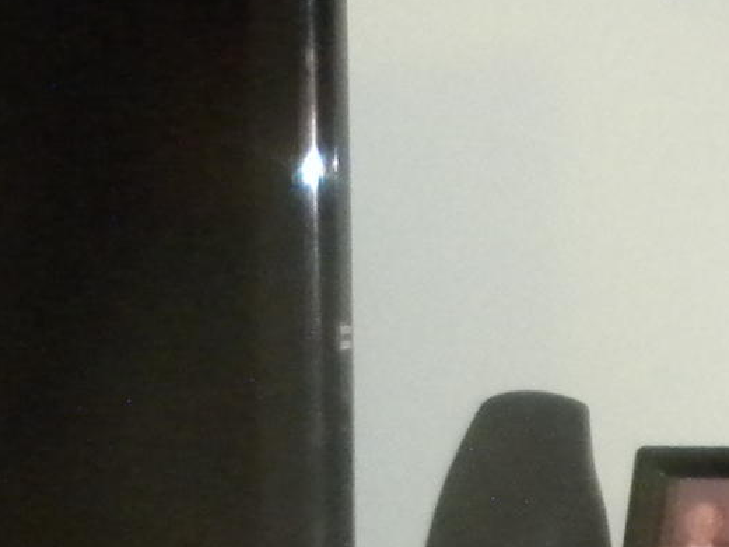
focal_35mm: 213
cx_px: -367
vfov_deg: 6.8
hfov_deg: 9.1
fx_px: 4487
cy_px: 1095
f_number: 3.5
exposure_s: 1/30
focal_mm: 6.6
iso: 400
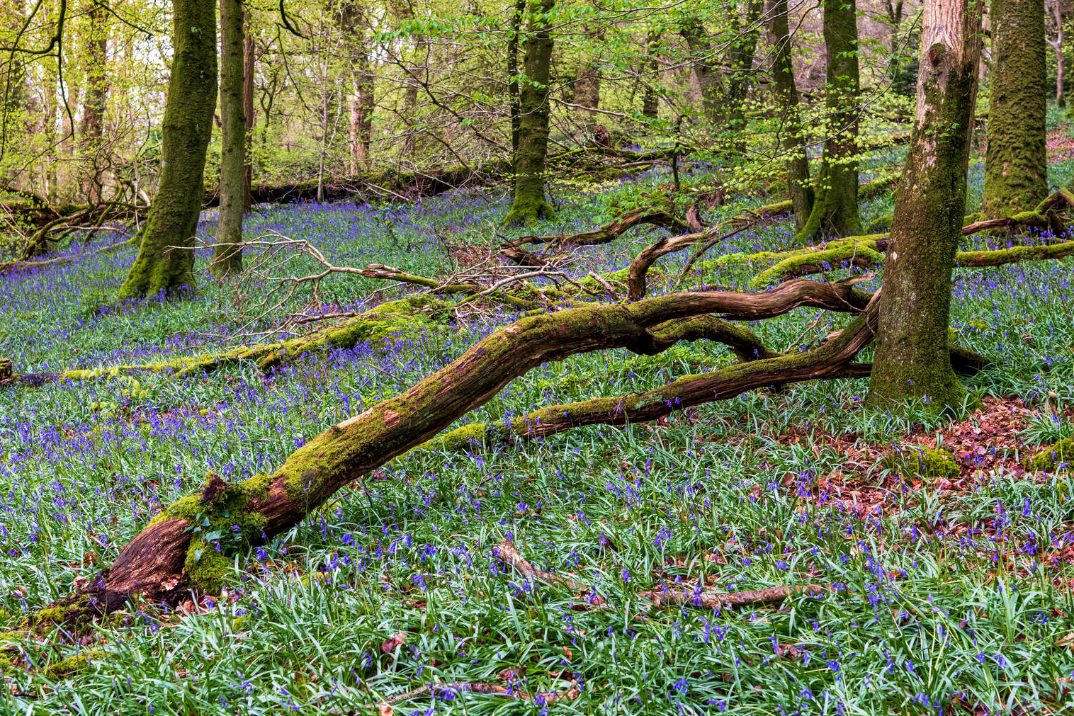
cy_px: 319
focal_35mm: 57
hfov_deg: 35.0
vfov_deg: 23.8
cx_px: 487
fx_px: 1701
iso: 640
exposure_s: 1/80
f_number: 8
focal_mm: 48
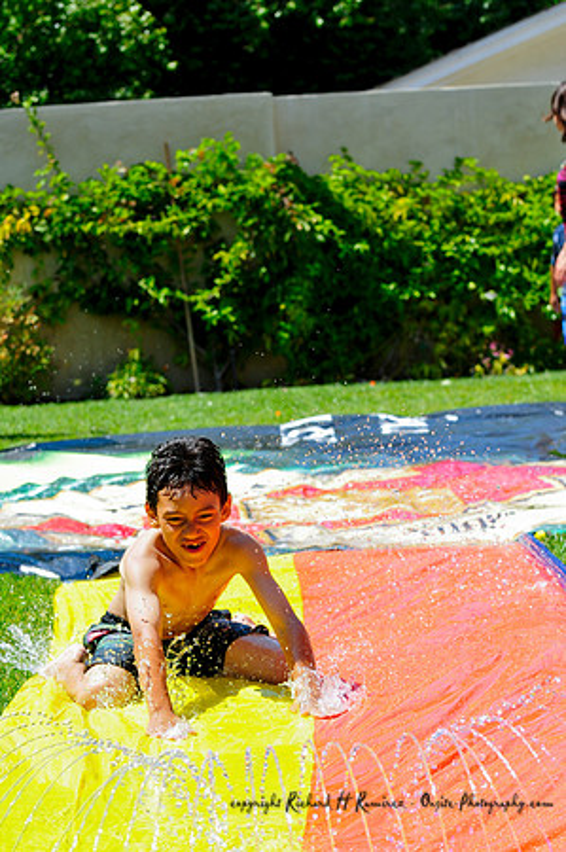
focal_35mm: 105
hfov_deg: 13.0
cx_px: 283
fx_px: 2482
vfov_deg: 19.5
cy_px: 426
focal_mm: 70
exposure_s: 1/500
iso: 200
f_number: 5.6
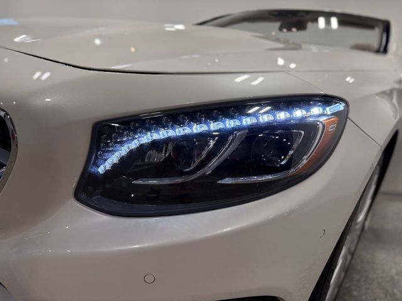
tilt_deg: -15.5
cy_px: 150
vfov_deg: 56.8
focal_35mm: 24
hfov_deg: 71.6
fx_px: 279
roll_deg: -10.1
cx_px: 201
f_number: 1.78
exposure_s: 1/627
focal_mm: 6.76
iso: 100
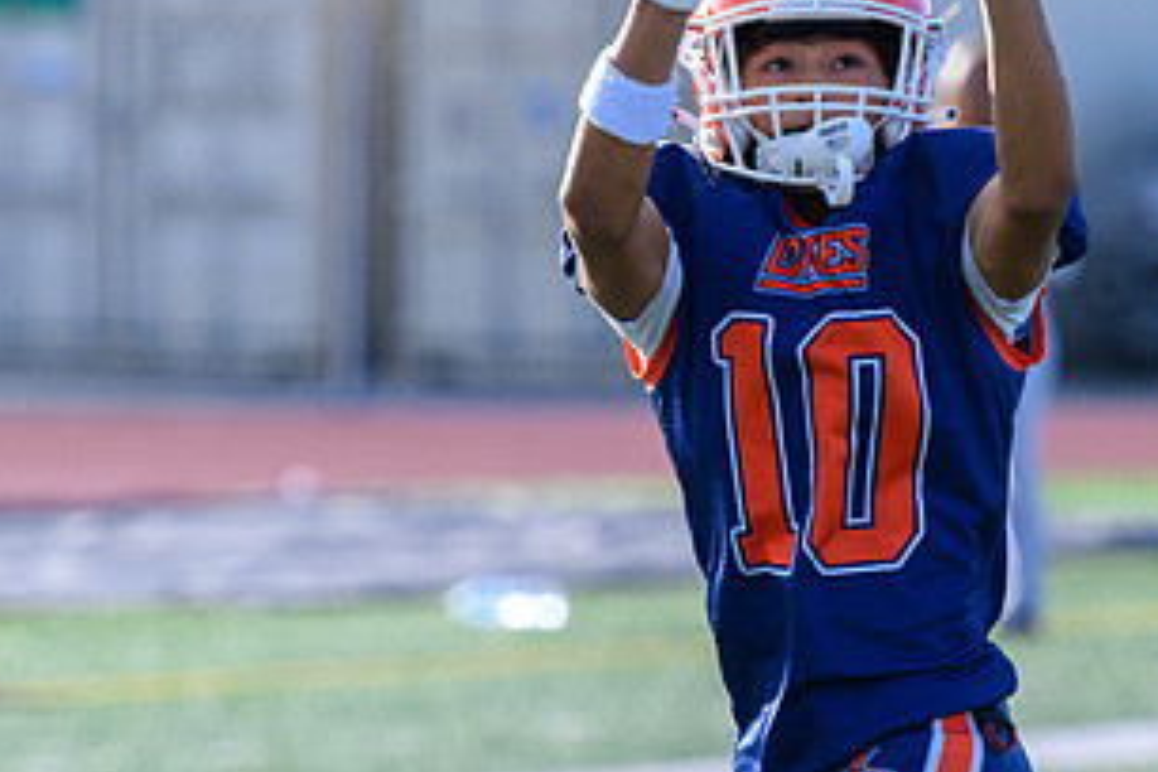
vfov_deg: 2.4
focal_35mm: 571
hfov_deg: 3.6
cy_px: 426
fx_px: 18366
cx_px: 817
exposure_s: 1/2000
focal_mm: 250
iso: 800
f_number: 4.5
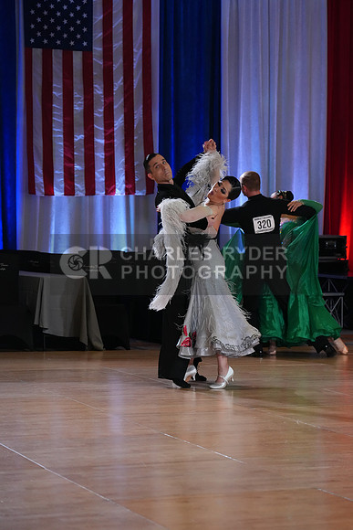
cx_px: 176
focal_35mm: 105
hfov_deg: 13.0
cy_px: 265
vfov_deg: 19.5
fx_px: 1543
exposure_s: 1/500
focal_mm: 105
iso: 3200
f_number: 4.5
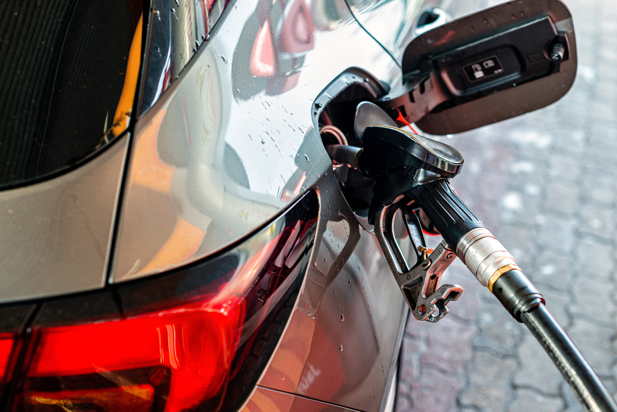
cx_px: 305
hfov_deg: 38.9
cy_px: 207
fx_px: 874
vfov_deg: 26.5
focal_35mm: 51
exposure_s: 1/80
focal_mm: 50
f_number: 4
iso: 640
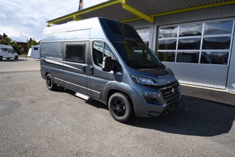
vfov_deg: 59.5
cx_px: 118
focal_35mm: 21
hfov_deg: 81.2
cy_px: 78
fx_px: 137
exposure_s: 1/400
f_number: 5.6
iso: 100
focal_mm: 14
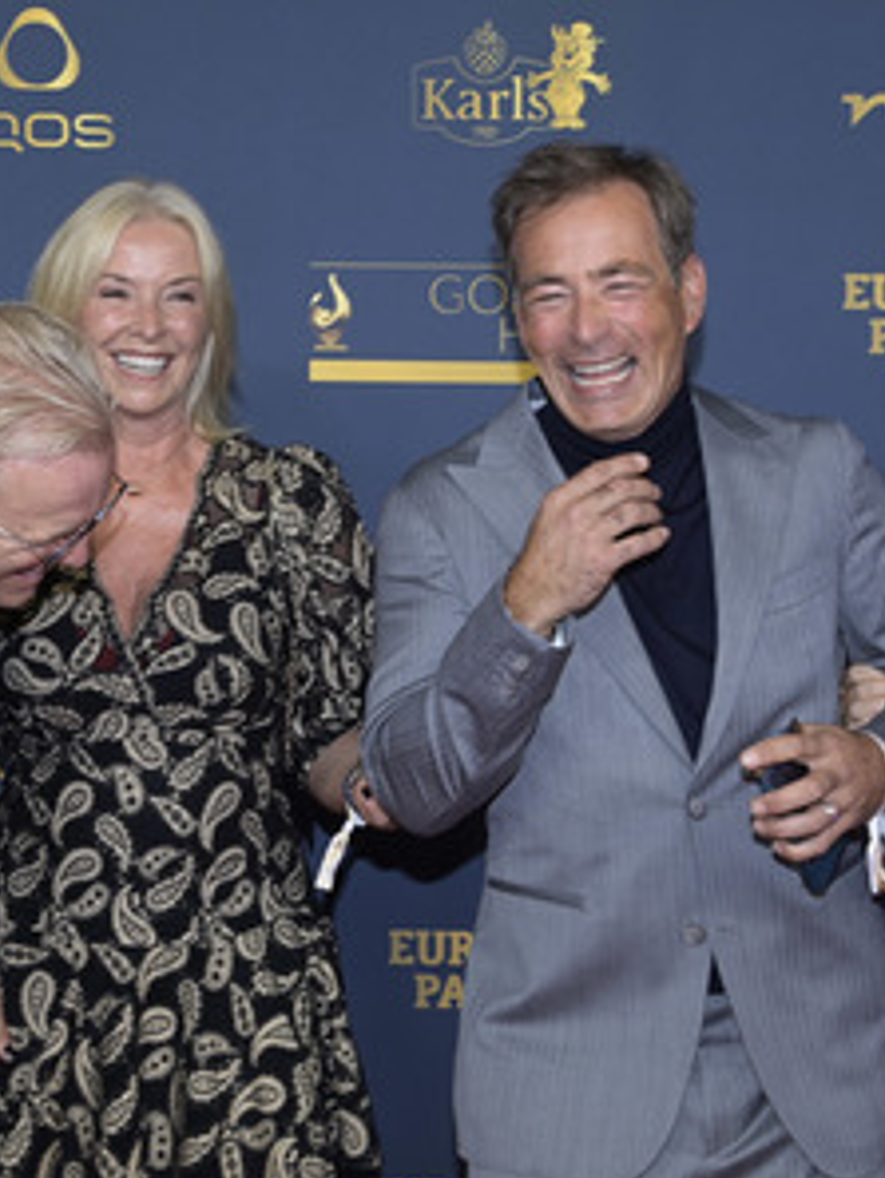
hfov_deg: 20.1
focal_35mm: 73
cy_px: 591
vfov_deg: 26.7
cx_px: 554
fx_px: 2487
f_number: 6.3
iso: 640
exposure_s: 1/250
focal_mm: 50
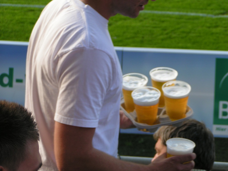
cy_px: 86
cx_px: 114
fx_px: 863
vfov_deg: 11.3
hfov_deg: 15.1
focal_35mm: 131
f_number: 3.5
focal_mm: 20
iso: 50
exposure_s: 1/160
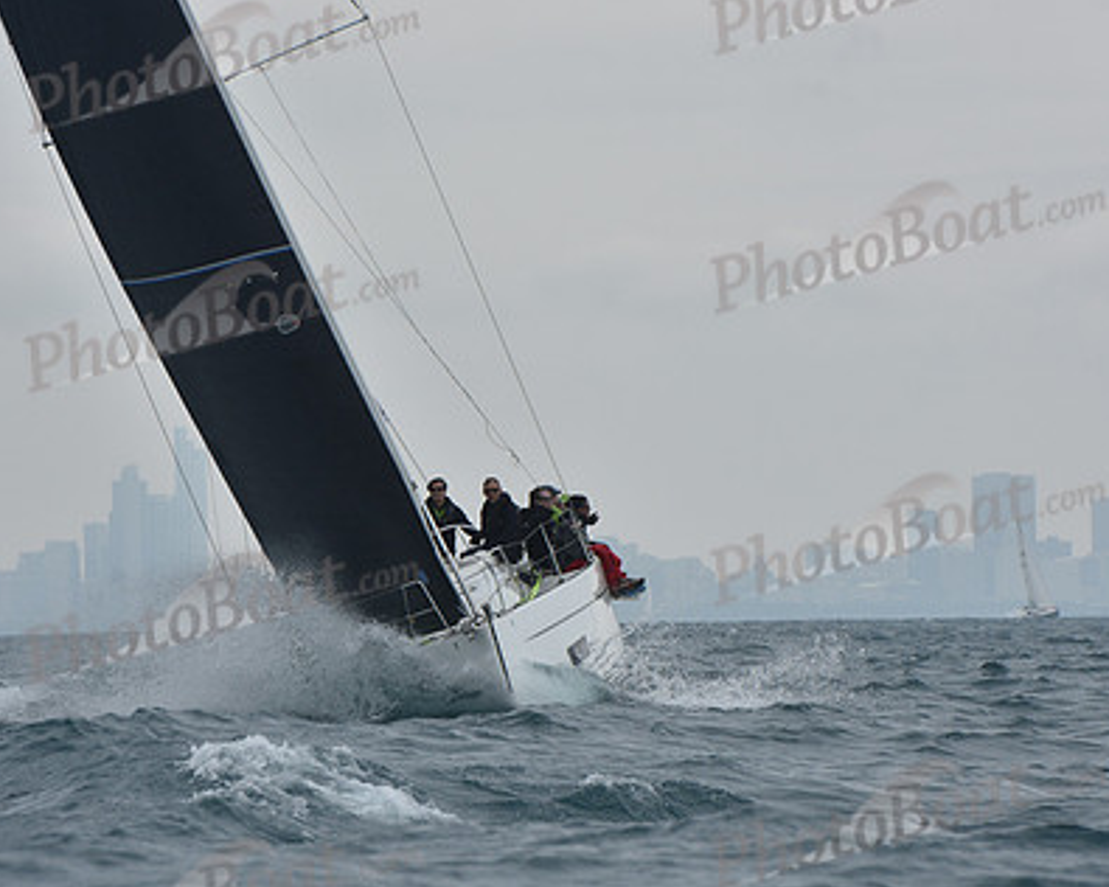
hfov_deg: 7.0
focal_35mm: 276
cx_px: 567
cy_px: 425
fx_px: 9059
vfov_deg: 5.6
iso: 250
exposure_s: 1/800
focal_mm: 200
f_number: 8
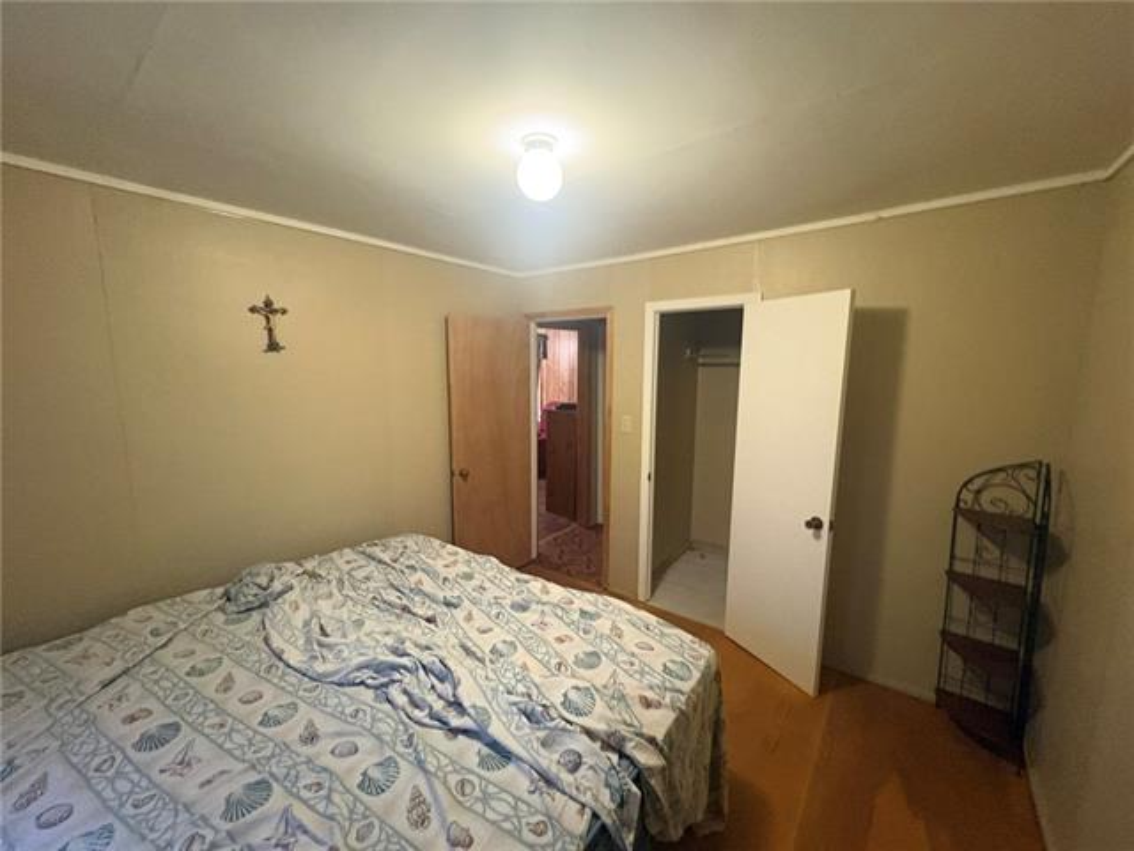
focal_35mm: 14
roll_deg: +0.5
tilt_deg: -5.2
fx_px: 459
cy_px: 426
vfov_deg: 85.7
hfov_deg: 102.1
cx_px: 567
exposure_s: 1/40
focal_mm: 2.22
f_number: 2.2
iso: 800
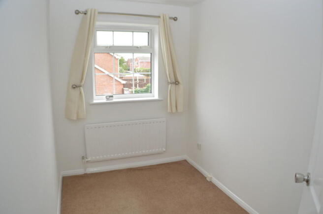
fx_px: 296
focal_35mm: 33
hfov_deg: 57.3
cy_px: 107
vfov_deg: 39.9
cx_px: 162
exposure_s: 1/80
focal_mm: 22
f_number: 4.5
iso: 400
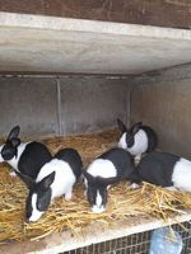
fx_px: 184
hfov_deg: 54.9
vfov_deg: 69.4
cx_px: 96
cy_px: 127
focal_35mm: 25
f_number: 2
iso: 32
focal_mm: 4.6
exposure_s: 1/50
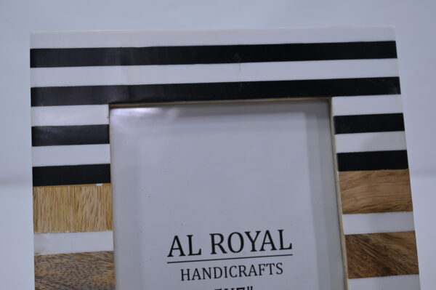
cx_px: 218
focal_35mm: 52
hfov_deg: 38.2
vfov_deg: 25.9
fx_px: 629
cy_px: 145
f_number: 8
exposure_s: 1/125
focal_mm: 52
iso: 500
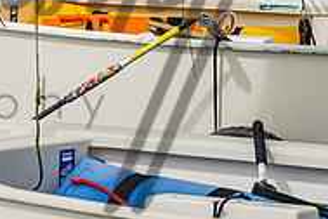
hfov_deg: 7.3
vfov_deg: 4.9
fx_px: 2533
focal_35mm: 278
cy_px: -119
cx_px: -116
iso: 200
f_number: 6
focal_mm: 70
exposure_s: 1/1600
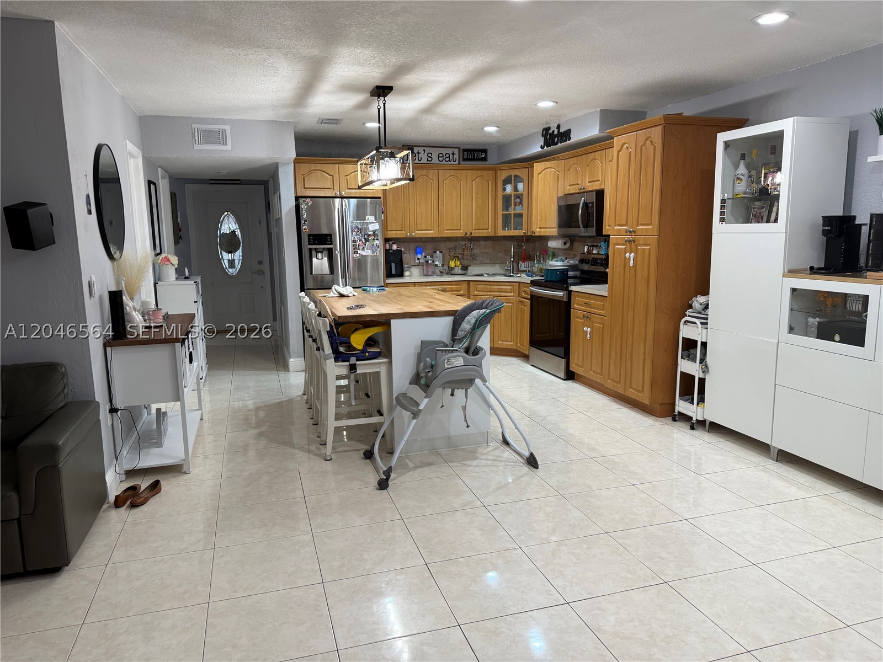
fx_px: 612
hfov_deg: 71.6
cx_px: 442
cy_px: 331
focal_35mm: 24
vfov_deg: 56.8
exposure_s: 1/120
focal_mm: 6.76
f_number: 1.78
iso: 200
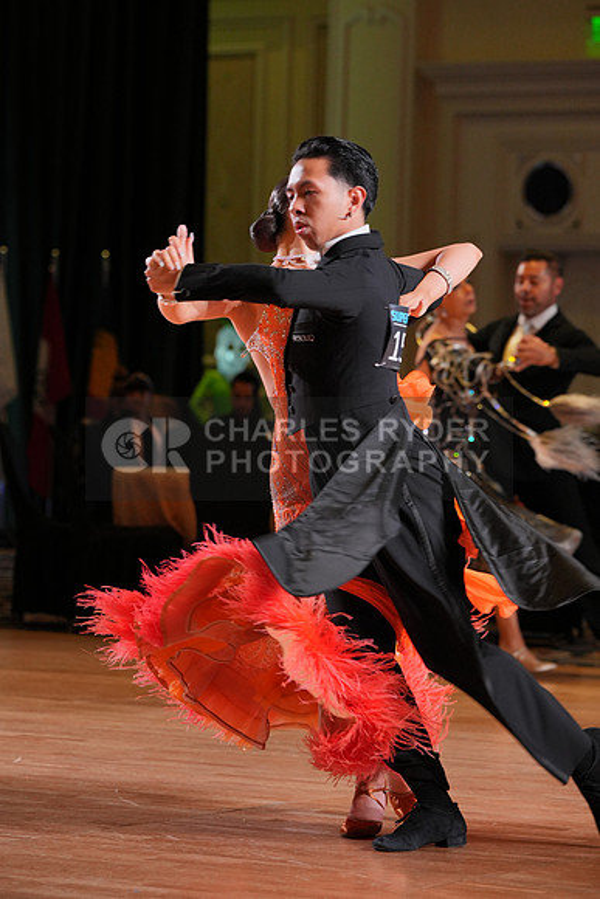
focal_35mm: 144
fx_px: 3598
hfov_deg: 9.5
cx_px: 300
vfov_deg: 14.2
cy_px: 450
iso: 1600
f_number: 5
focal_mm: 144
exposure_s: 1/400
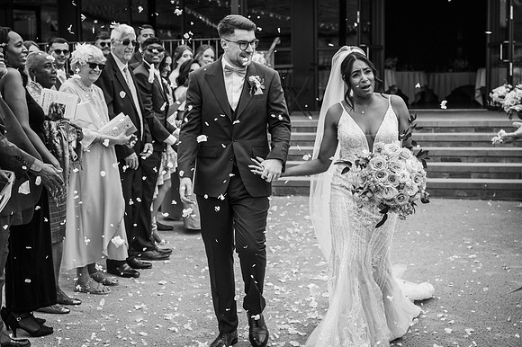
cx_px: 261
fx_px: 840
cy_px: 174
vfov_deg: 23.4
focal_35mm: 58
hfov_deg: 34.5
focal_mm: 58
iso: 280
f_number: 5
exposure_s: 1/1000
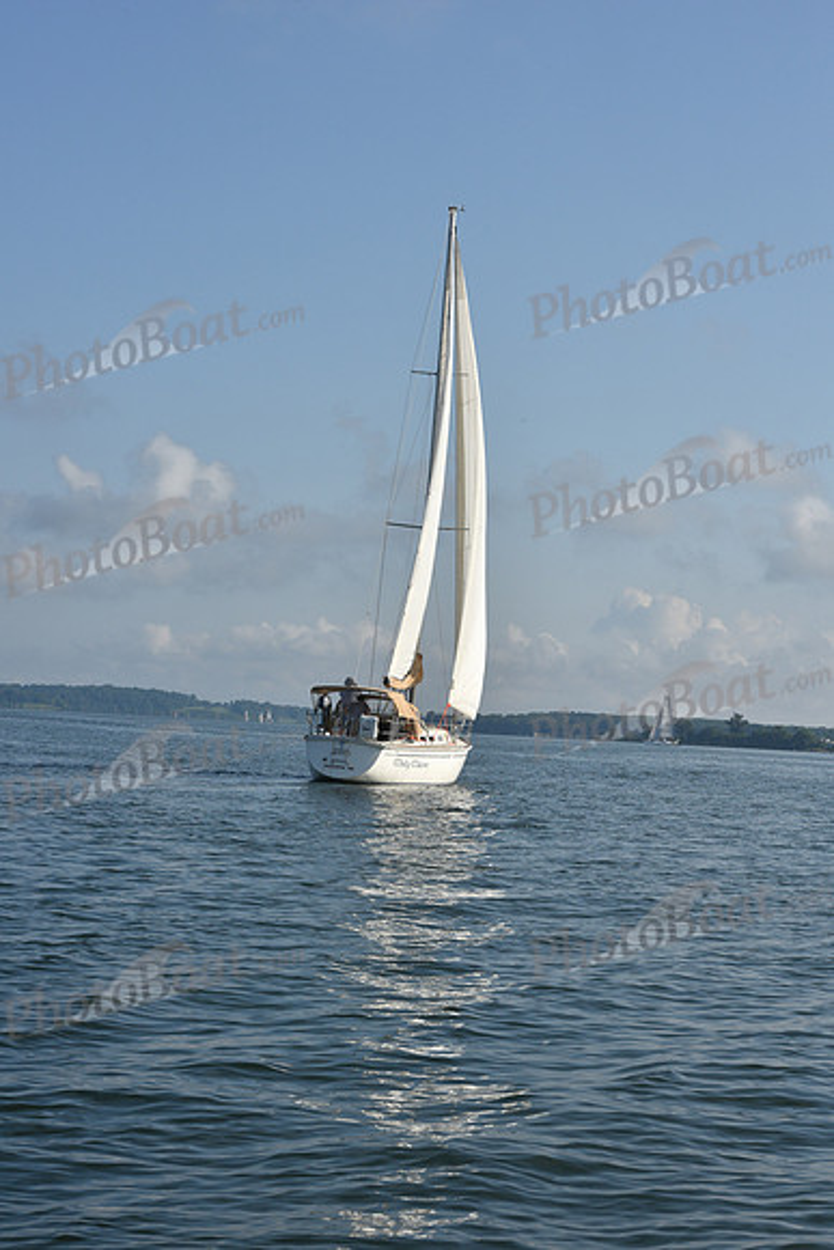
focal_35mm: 70
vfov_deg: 28.8
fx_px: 2431
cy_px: 625
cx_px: 417
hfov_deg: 19.5
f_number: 13
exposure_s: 1/640
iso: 320
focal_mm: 70
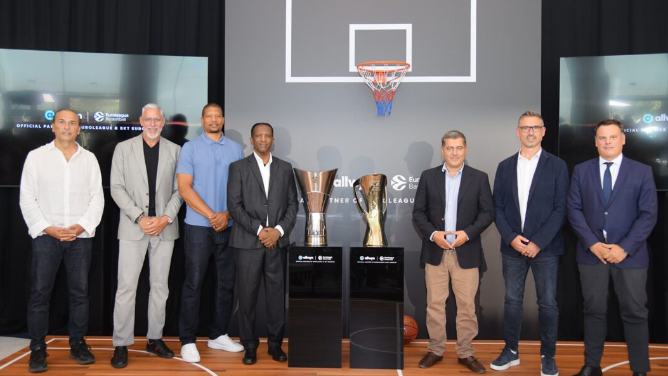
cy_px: 177
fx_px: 602
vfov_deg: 34.6
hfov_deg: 58.0
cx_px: 331
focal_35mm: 34
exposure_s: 1/250
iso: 1000
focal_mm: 32
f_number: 4
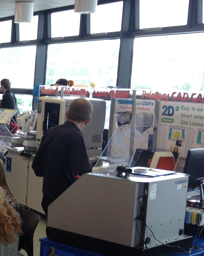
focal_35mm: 90
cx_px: -108
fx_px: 679
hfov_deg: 15.6
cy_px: 165
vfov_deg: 21.2
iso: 64
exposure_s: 1/60
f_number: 2.4
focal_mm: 4.28
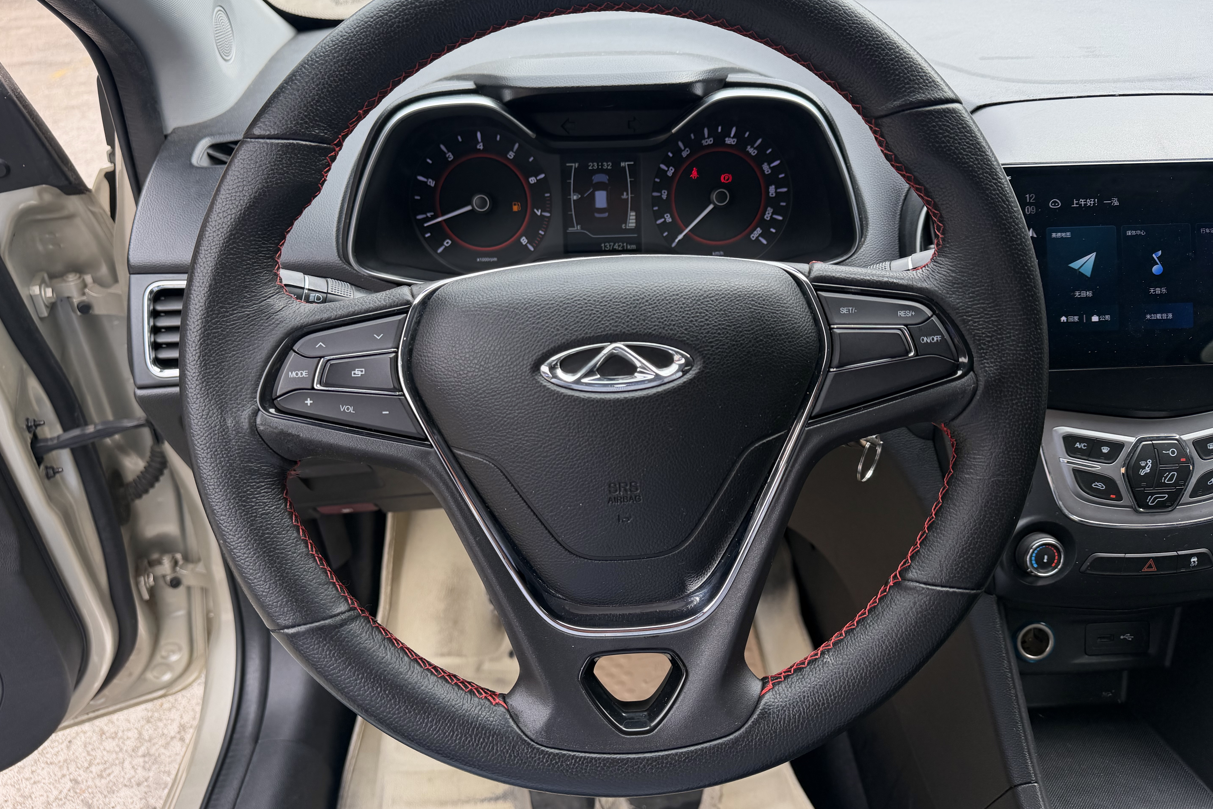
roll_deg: +1.8
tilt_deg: -33.0
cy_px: 364
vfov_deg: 51.2
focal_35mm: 25
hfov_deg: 71.5
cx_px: 606
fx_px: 842
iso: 80
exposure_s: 1/708
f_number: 1.78
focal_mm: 6.76
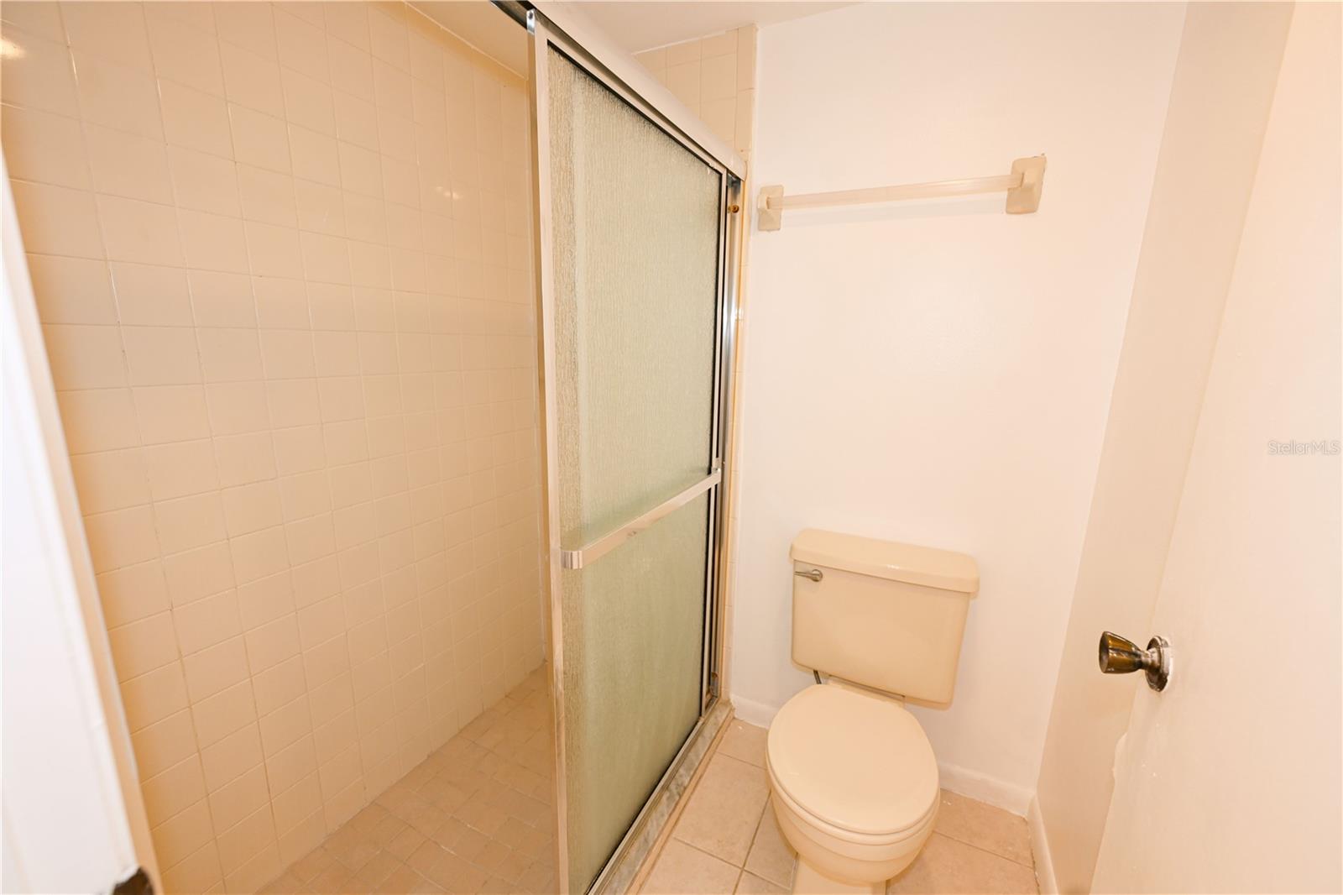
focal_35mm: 14
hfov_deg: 102.3
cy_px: 448
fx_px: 541
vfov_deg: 79.2
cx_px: 672
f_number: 4
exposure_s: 1/60
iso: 10000
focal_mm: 14.5
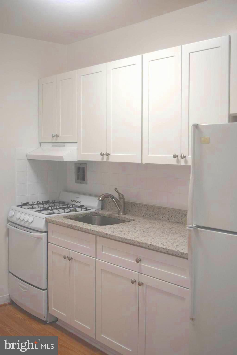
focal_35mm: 40
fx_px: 400
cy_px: 178
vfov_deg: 47.9
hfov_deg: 33.0
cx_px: 118
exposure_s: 1/80
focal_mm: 27
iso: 400
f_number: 4.5
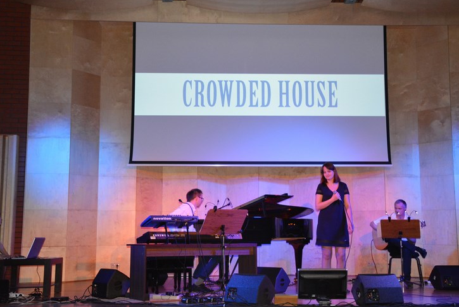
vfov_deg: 25.6
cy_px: 141
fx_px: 676
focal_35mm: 53
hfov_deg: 37.5
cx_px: 248
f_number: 4.2
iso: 3200
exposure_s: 1/60
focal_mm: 32
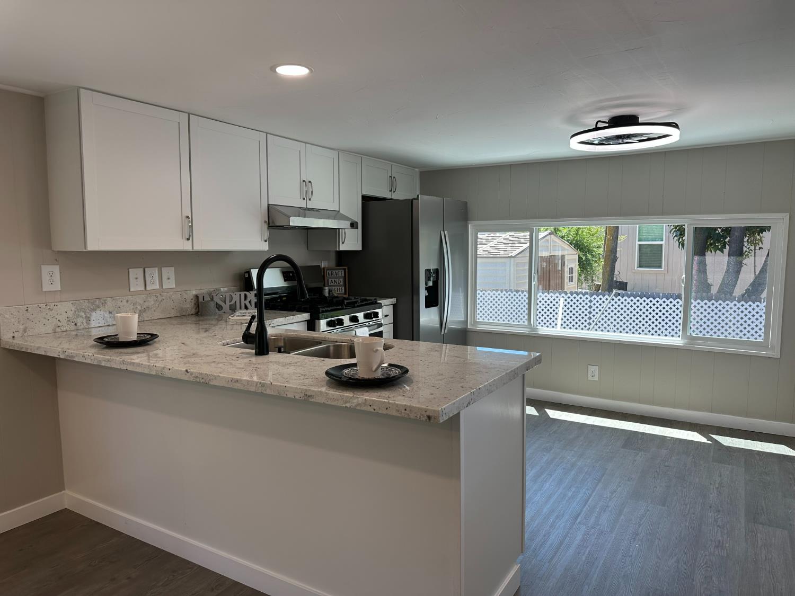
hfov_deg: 71.6
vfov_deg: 56.8
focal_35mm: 24
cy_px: 298
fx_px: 551
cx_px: 398
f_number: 1.78
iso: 100
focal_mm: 6.86
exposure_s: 1/311
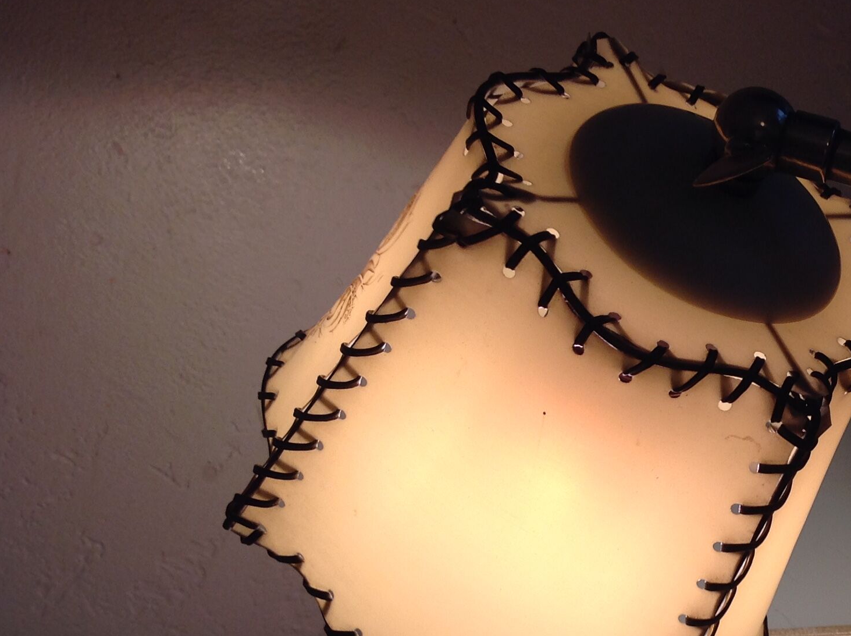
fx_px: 1522
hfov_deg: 30.1
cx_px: 734
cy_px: 474
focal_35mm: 62
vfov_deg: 23.4
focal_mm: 4.28
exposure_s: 1/100
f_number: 2.4
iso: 50
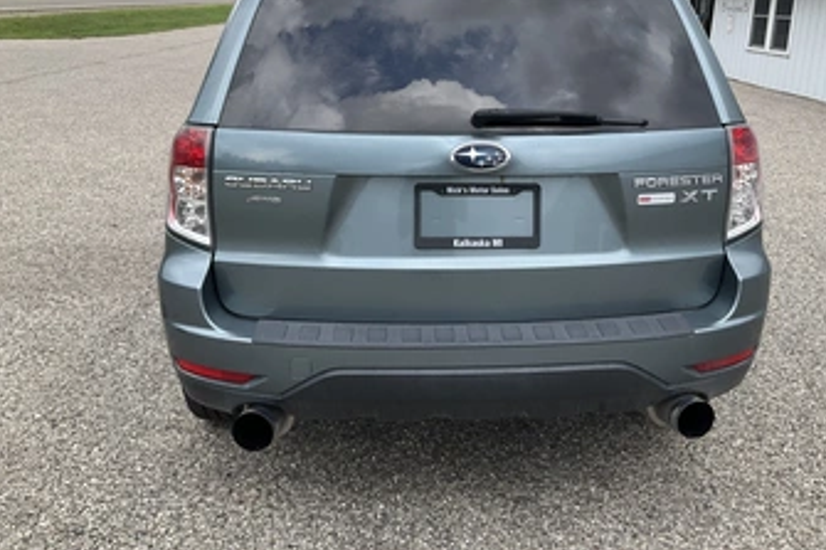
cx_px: 461
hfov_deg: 53.0
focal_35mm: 36
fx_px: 826
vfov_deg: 36.5
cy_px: 187
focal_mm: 3
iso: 25
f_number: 1.8
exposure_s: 1/657
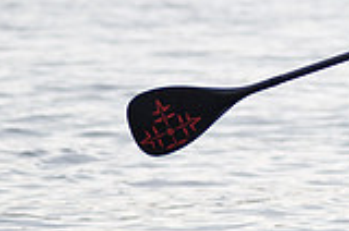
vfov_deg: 1.9
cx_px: 541
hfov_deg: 2.8
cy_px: 19
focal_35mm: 733
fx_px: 7090
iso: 200
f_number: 2.8
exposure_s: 1/1250
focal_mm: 135
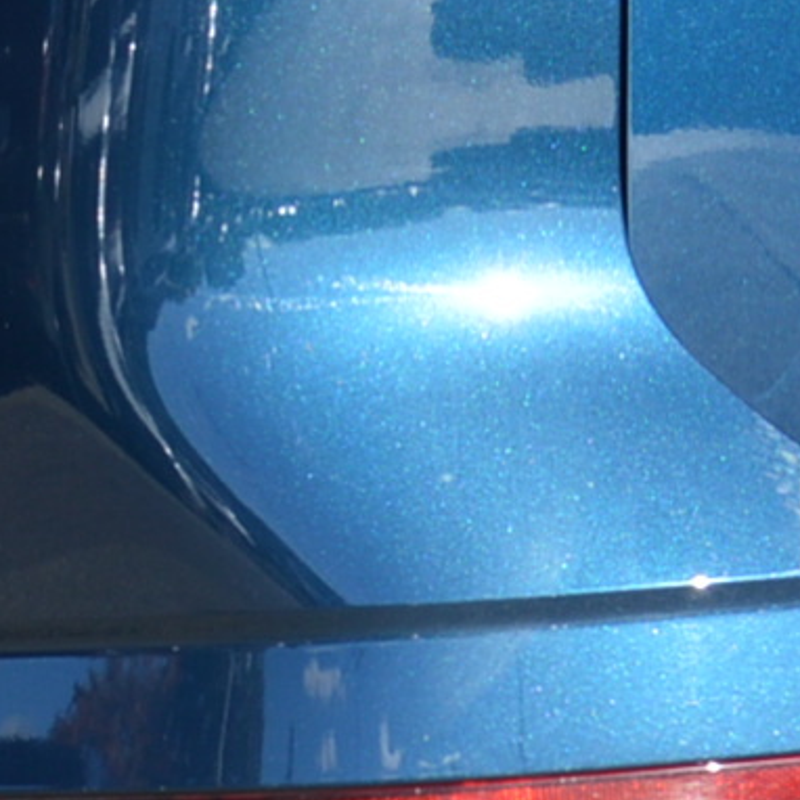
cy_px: -21
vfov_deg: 7.2
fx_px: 6301
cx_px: -473
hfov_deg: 7.1
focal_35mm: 241
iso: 100
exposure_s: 1/200
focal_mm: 24
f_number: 7.1
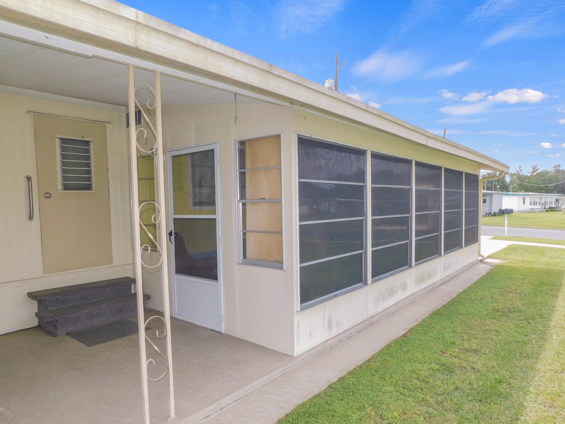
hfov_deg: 73.9
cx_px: 282
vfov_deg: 58.9
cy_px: 212
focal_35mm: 23
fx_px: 375
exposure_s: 1/500
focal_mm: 4
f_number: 3
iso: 125
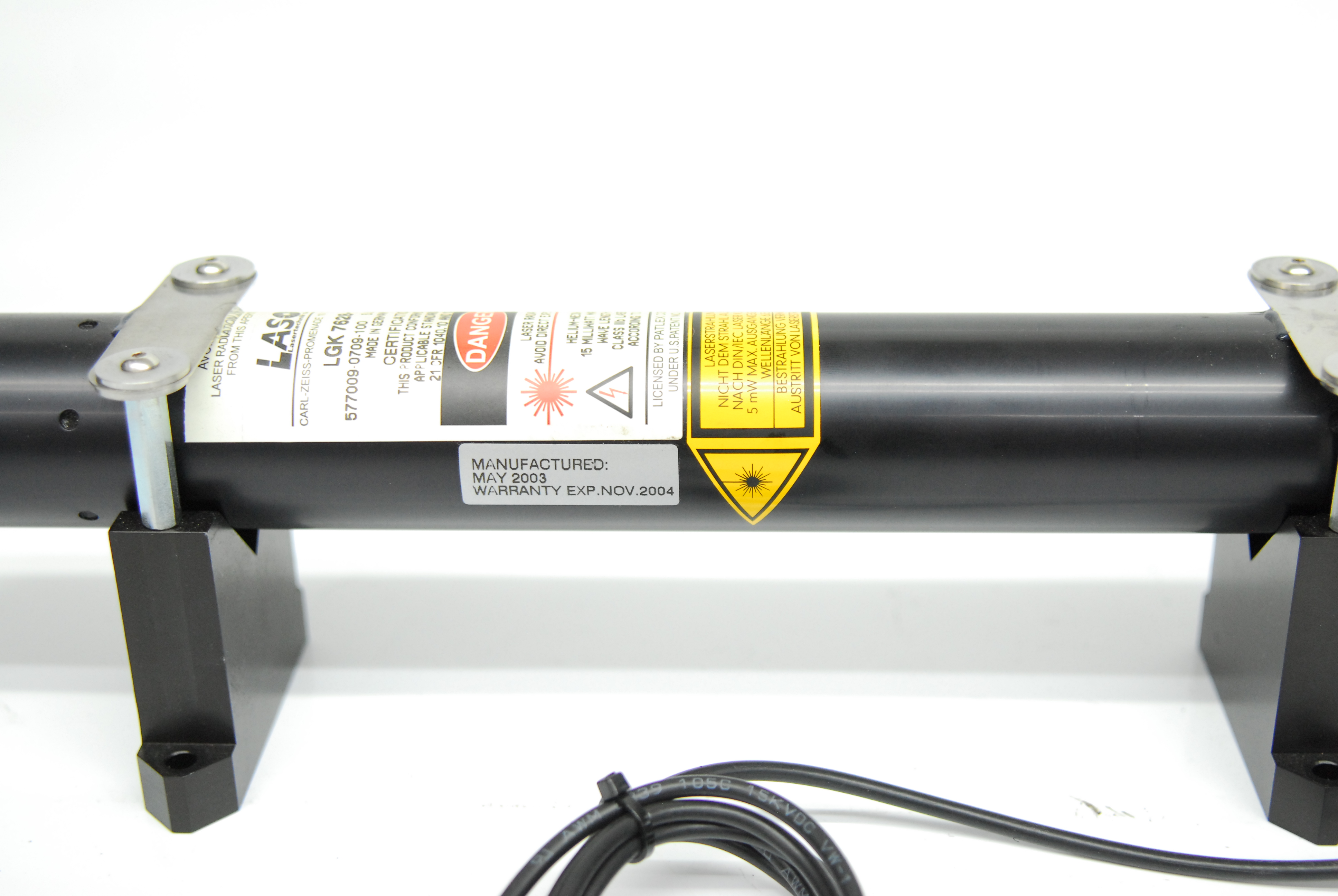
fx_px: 1954
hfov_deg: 37.8
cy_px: 448
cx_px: 669
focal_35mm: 52
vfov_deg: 25.8
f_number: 3.2
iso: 800
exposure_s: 1/100
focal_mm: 35
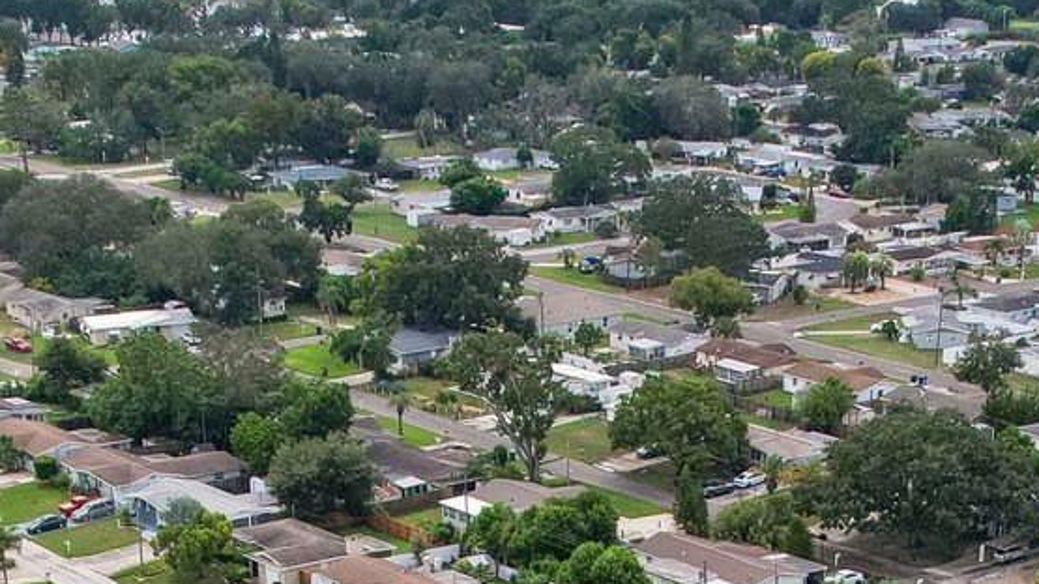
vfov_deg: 13.0
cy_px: 1030
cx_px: 659
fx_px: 2341
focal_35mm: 85
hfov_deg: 24.9
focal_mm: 8.4
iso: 400
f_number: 2.8
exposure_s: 1/5000
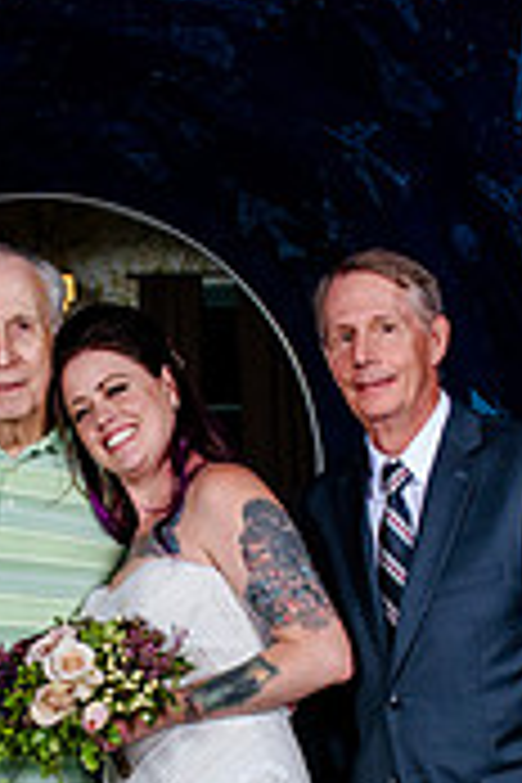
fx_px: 1979
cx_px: 148
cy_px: 666
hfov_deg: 15.0
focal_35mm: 91
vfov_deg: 22.0
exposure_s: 1/160
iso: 640
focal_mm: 24
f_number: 6.3
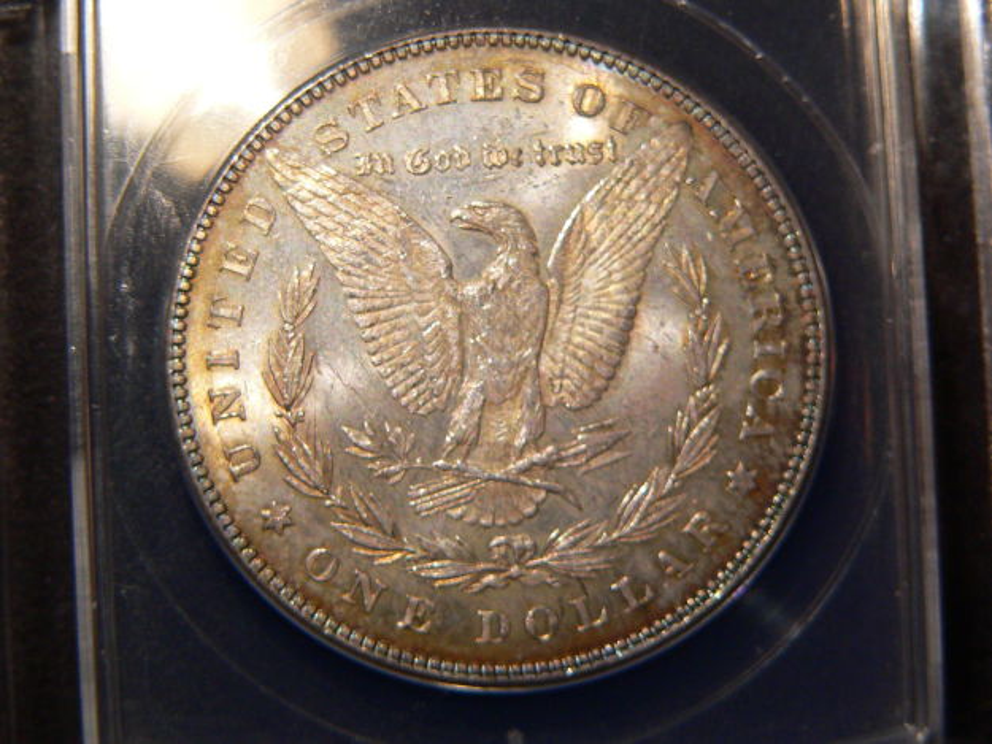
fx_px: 3010
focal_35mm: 105
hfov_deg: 18.7
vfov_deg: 14.1
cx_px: 496
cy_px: 372
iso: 200
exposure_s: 1/320
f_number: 4
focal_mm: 17.4
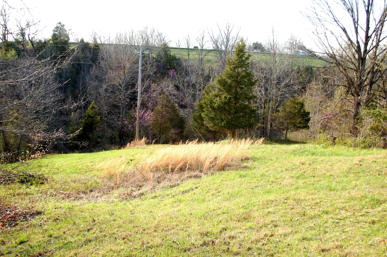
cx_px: 194
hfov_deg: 53.2
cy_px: 128
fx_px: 387
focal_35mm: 36
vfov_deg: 36.8
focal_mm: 24
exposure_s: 1/125
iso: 200
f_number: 5.6
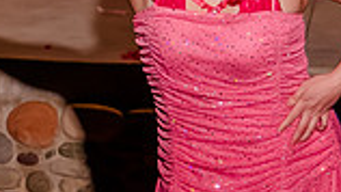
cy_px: 84
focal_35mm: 479
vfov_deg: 2.5
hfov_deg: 4.5
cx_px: -120
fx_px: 4333
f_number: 4
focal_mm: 75
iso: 2500
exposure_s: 1/250
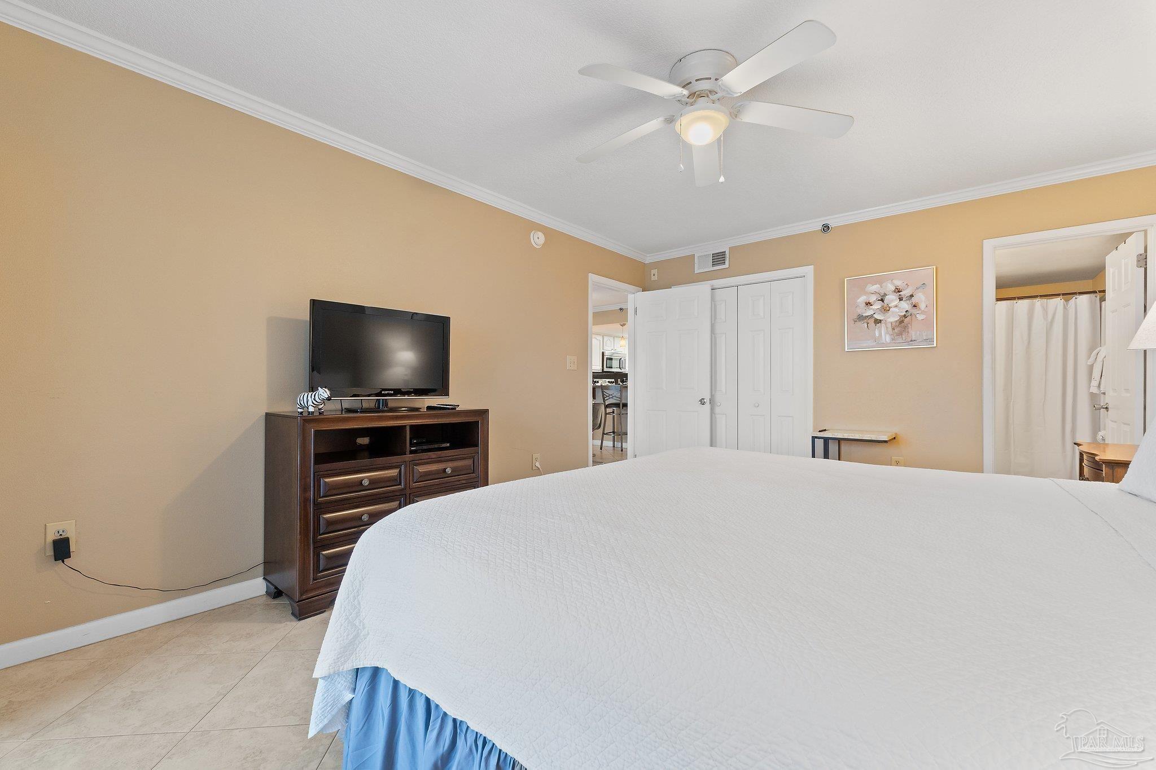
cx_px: 578
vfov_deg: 77.3
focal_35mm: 15
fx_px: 482
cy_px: 385
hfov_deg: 100.4
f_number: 8
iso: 400
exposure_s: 1/2.5
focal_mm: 10
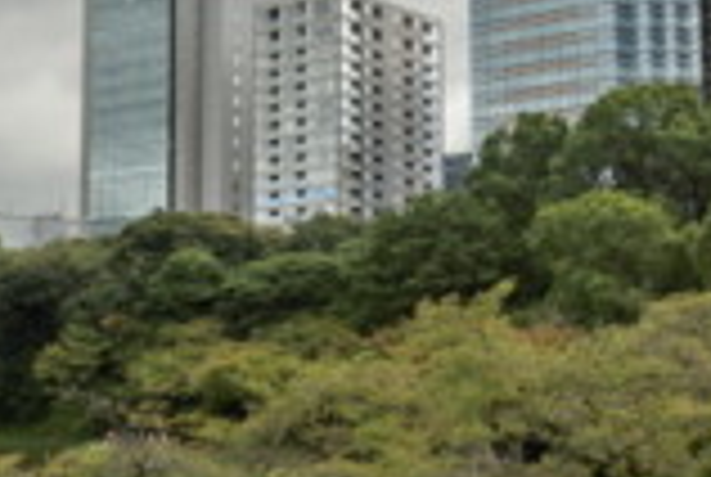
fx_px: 1405
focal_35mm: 71
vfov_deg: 19.3
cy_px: 216
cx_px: 270
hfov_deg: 28.3
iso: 80
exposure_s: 1/500
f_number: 3
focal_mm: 4.24
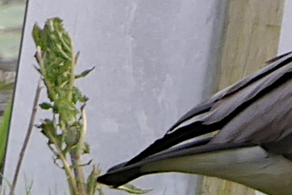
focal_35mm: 757
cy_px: 187
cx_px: 3
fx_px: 6142
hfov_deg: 2.7
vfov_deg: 1.8
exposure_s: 1/250
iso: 200
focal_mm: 102.9
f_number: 4.5
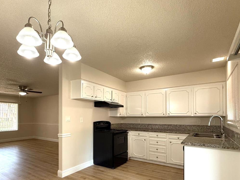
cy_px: 116
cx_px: 104
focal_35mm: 21
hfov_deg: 78.6
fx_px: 146
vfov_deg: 62.2
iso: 250
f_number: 2.2
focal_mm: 2.22
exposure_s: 1/120
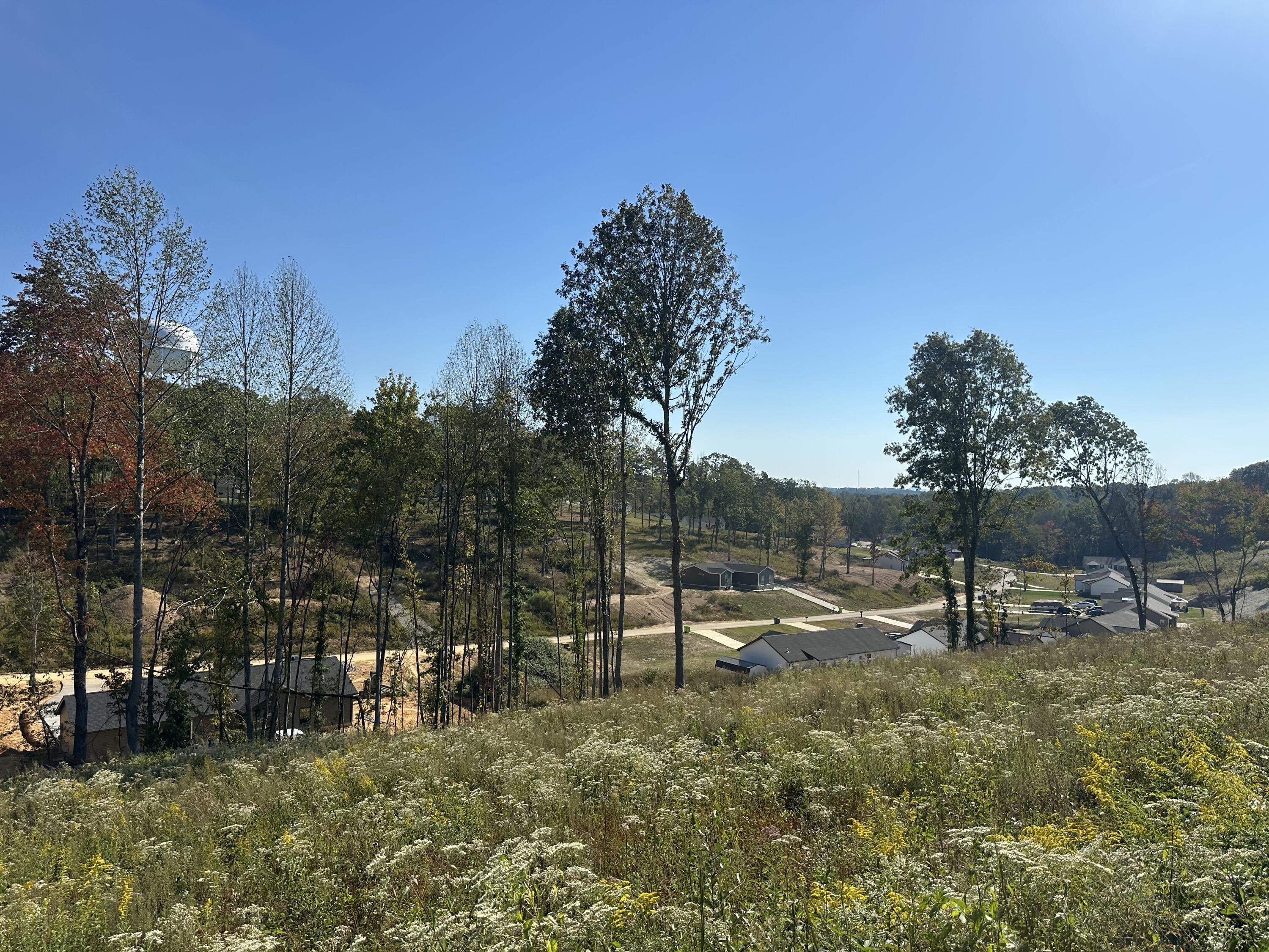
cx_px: 634
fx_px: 880
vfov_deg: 56.8
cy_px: 476
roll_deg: +0.0
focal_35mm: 24
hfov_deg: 71.6
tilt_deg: +1.3
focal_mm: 6.86
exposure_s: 1/7042
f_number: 1.78
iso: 80
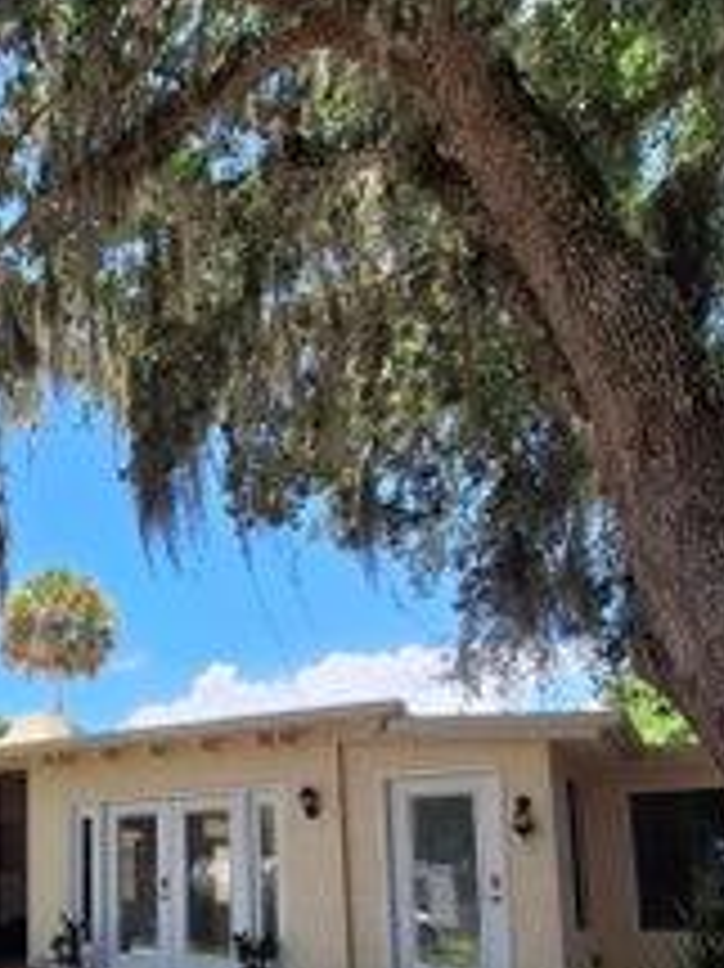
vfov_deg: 56.7
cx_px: -27
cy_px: 788
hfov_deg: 40.9
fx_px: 810
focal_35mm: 29
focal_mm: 1.74
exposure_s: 1/874
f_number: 2.2
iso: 40
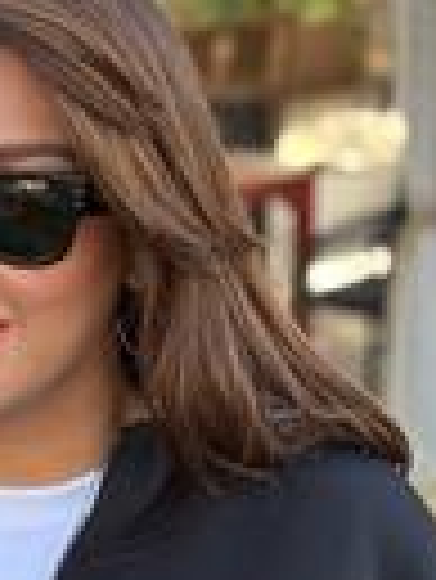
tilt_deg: -19.7
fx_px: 3320
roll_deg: +2.9
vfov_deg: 9.7
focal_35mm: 198
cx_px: -81
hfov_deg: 7.5
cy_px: 906
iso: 80
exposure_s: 1/278
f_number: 1.78
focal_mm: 6.76
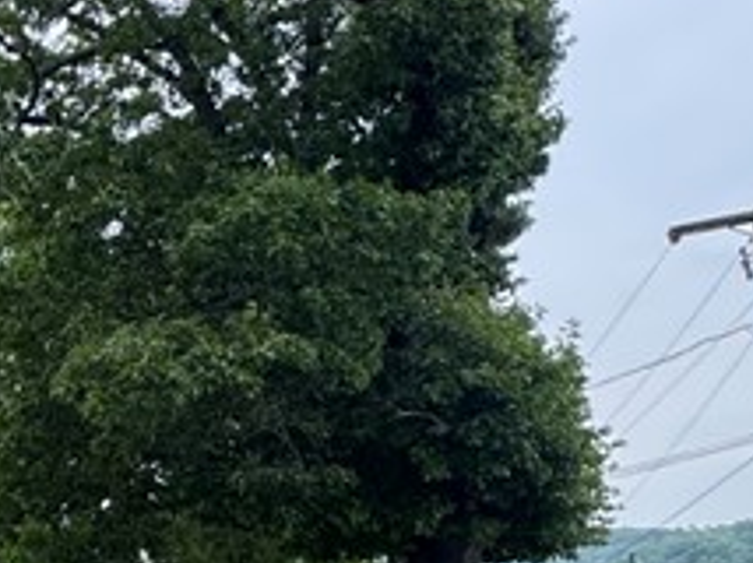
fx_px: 1456
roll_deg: +1.0
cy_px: 457
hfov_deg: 18.7
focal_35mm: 67
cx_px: -742
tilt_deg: +8.2
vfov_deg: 21.6
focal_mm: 2.22
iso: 40
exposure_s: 1/253
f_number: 2.2
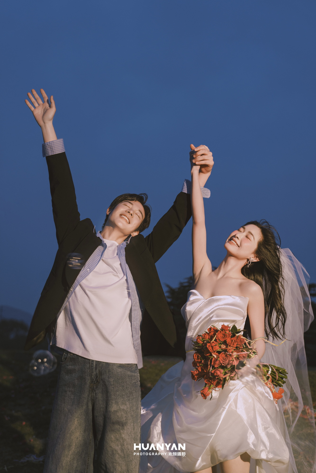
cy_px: 236
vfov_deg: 43.6
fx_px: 592
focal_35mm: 45
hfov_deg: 29.9
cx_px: 158
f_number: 2.8
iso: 400
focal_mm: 45
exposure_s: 1/100
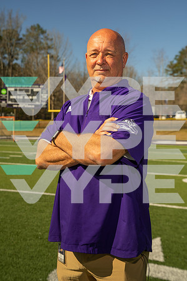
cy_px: 140
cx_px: 94
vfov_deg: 38.9
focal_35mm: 51
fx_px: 397
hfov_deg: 26.5
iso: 100
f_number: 5.6
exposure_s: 1/125
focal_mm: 51
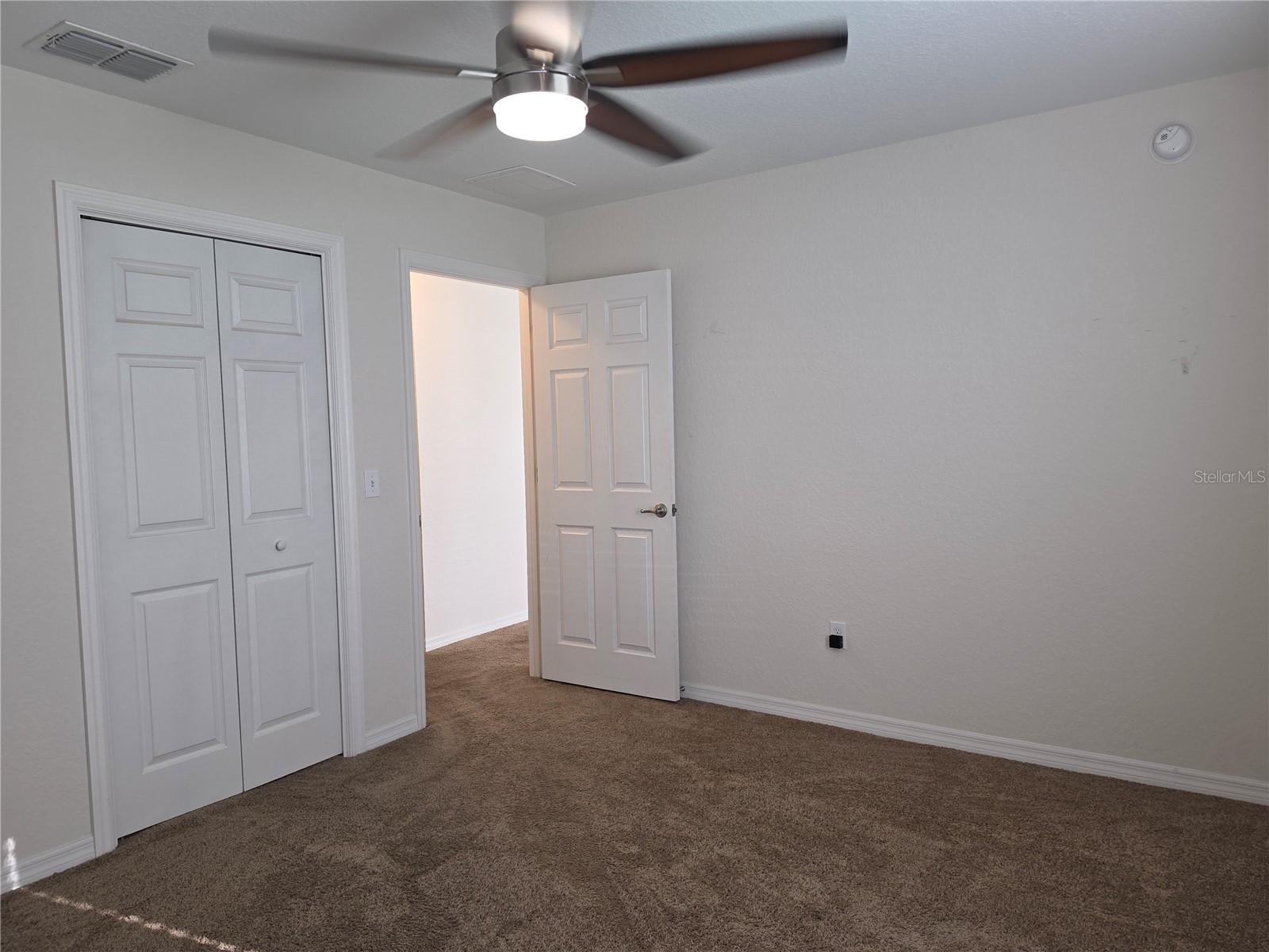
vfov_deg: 58.9
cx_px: 634
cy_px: 476
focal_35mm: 23
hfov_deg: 73.9
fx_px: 843
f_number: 1.4
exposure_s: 1/60
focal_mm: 6.5
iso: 50
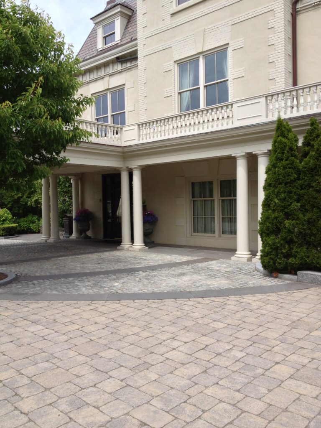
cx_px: 160
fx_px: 433
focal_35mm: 35
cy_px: 214
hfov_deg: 40.7
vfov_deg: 52.6
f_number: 2.4
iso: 50
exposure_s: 1/1104
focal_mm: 4.28
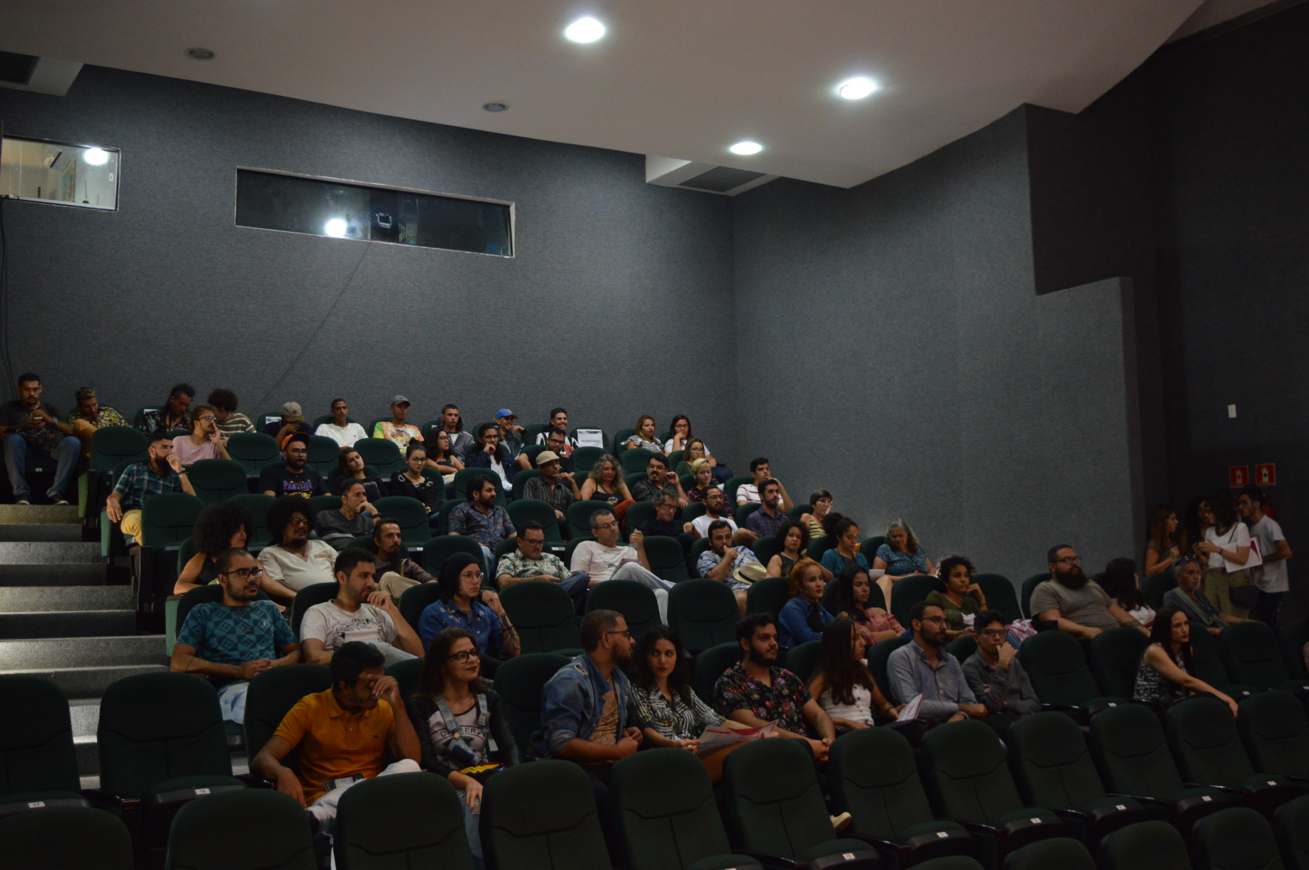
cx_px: 654
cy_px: 435
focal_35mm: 39
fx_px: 1417
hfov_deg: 49.6
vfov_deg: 34.1
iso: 1250
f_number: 4
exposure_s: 1/15
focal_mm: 26
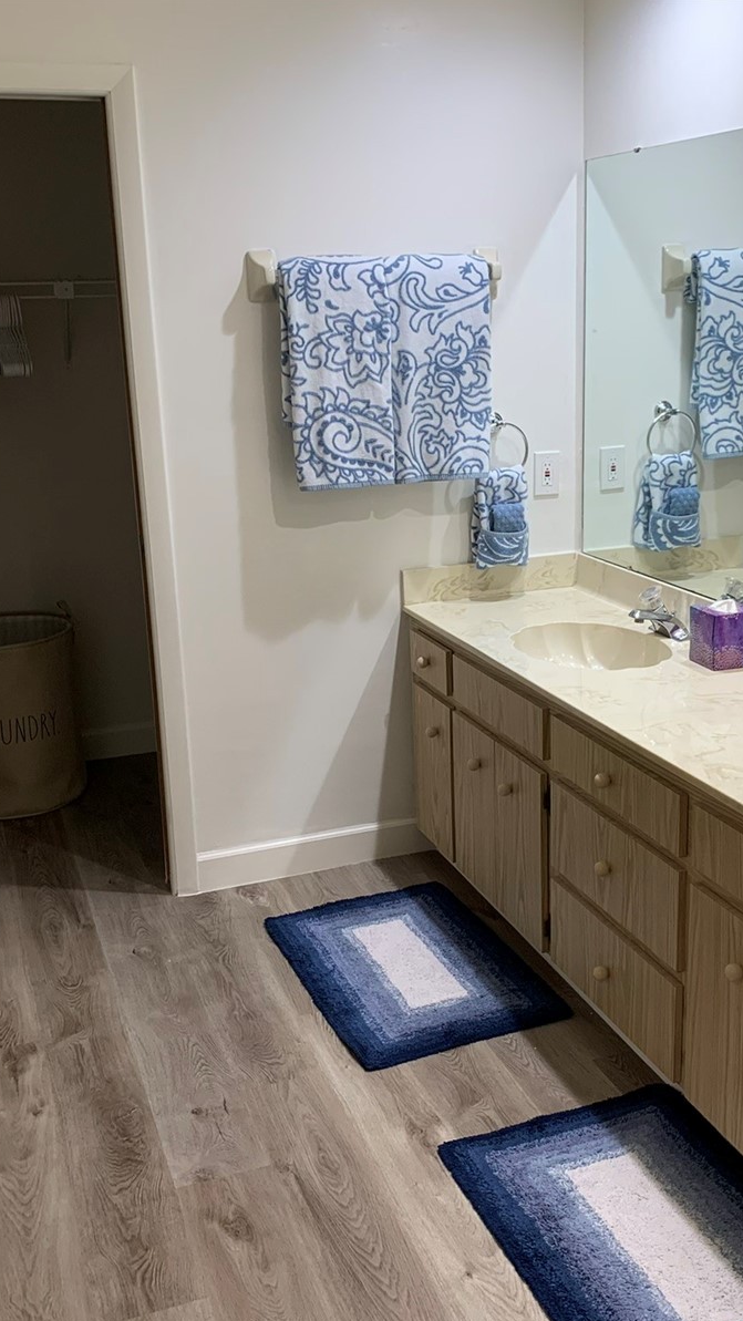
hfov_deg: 31.1
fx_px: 1331
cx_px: 426
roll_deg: +2.1
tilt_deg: -14.6
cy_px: 662
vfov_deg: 52.8
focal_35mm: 38
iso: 80
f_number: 1.8
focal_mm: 4.25
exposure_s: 1/60
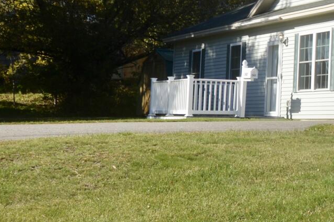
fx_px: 847
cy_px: 42
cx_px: 575
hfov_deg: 18.3
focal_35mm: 91
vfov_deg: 14.9
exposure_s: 1/250
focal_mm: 13
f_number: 8
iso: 100
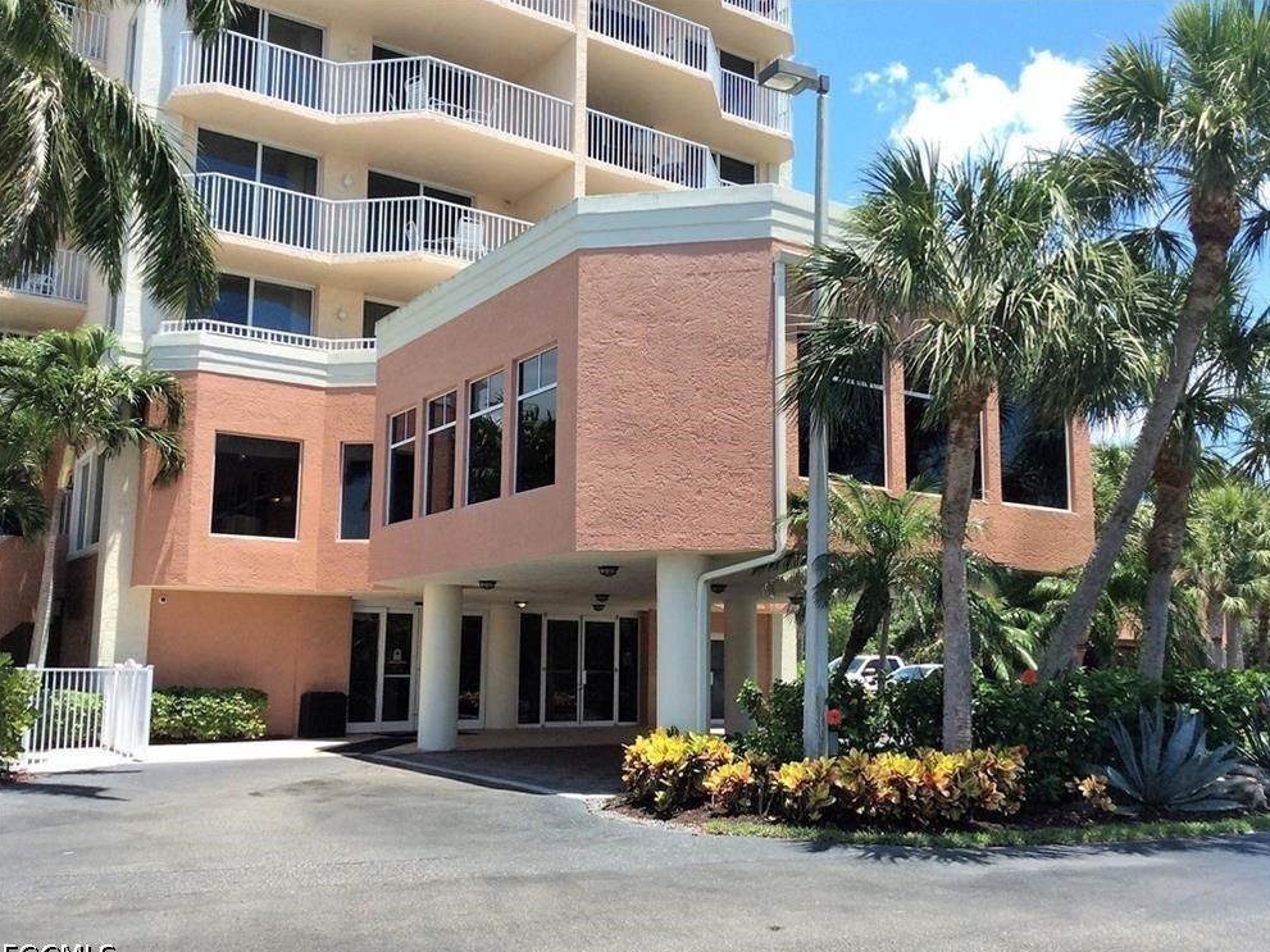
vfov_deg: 42.9
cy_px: 487
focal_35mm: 33
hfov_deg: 55.4
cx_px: 651
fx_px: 1211
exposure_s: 1/841
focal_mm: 3.3
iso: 32
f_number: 2.4
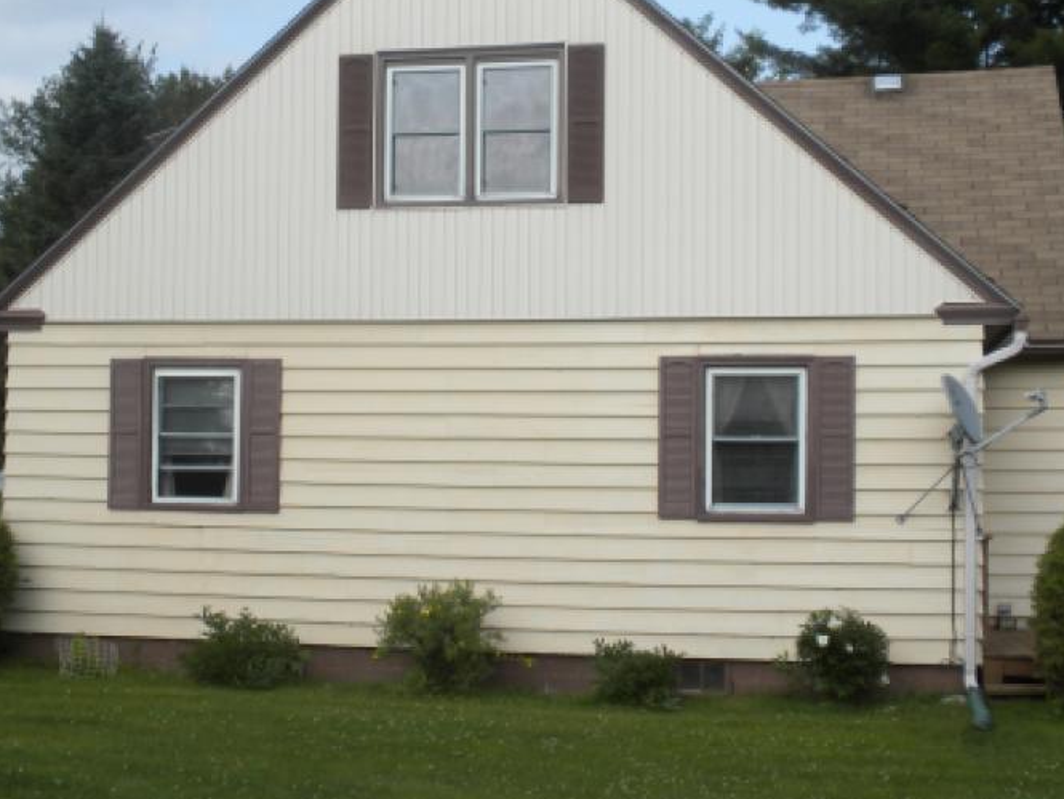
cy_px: 427
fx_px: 1752
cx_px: 480
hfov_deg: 33.8
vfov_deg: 25.7
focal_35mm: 57
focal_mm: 6.6
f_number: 10
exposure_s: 1/80.7
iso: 64
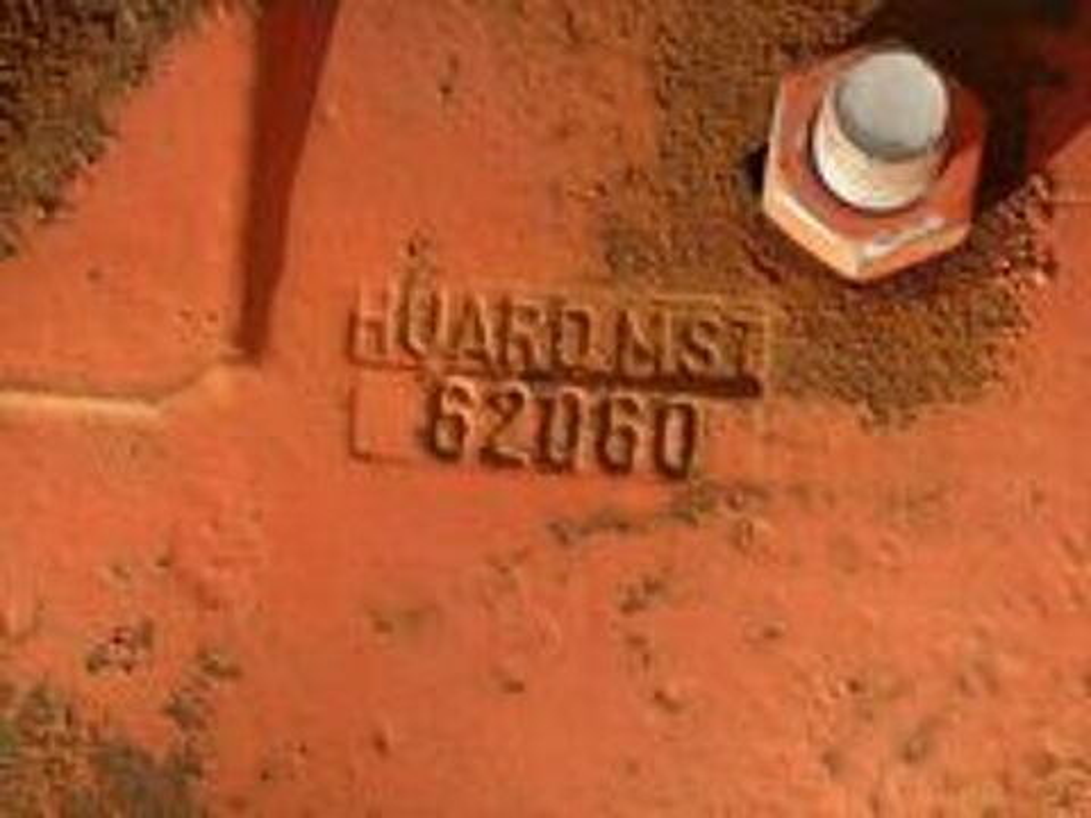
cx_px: 546
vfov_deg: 4.5
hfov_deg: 5.9
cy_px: 409
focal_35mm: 334
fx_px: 10527
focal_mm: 49.2
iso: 80
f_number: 4.9
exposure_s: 1/160
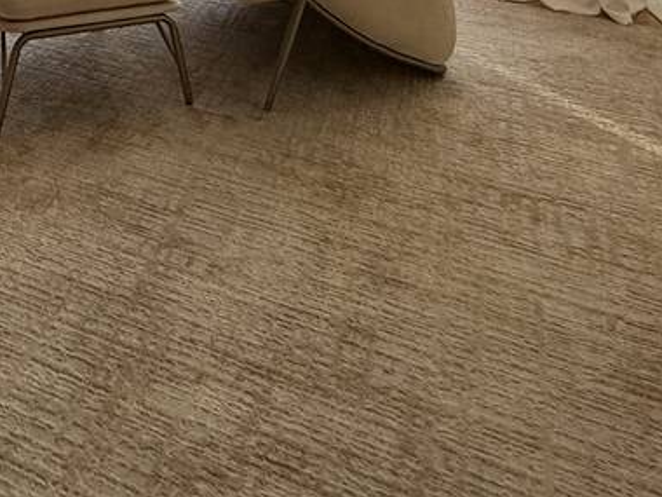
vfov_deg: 19.9
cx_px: -3
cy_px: -401
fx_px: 1014
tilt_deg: +2.6
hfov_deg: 33.1
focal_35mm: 53
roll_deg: -0.8
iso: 50
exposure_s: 1/308
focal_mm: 2.22
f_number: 2.2
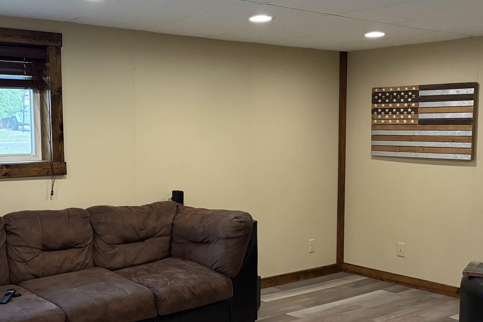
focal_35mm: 46
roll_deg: -0.1
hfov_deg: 42.1
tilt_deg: -4.7
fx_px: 617
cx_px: 157
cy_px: 183
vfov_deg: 29.2
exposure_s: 1/60
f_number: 1.6
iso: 320
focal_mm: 5.96
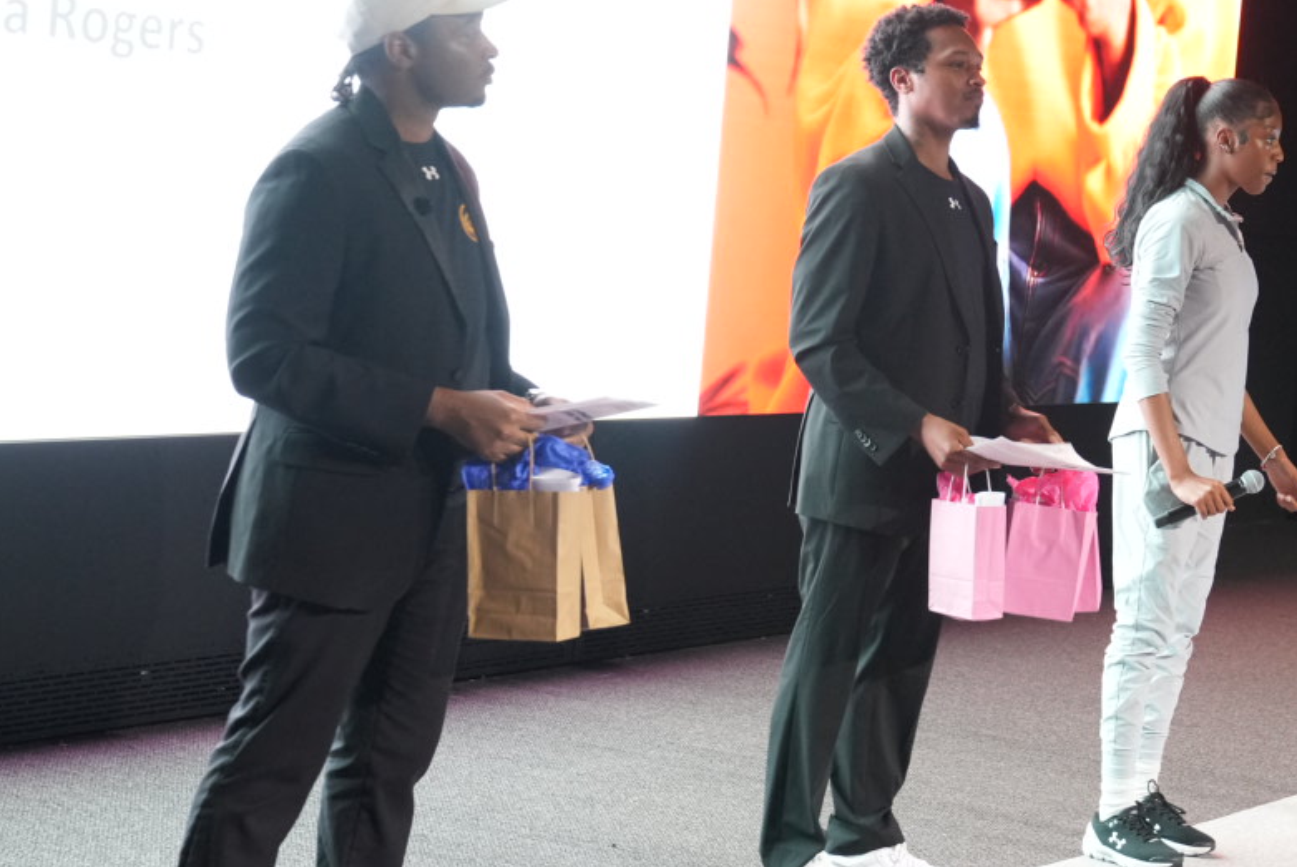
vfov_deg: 15.4
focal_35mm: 89
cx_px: 1197
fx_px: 3209
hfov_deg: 22.2
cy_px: 307
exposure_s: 1/60
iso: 2500
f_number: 3.5
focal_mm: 43
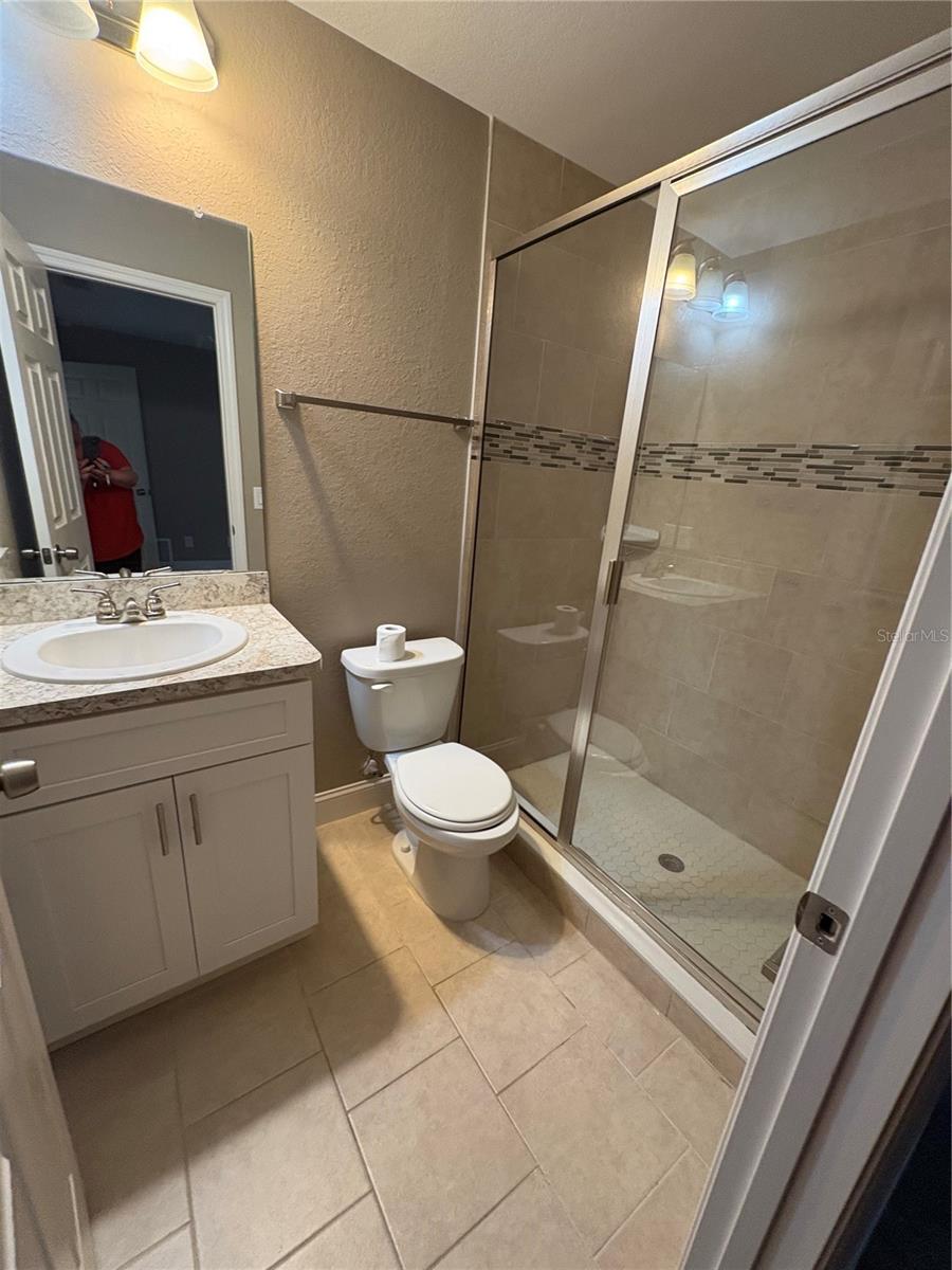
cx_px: 476
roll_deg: -4.8
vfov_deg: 102.1
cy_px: 635
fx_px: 513
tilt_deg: -17.7
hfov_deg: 85.7
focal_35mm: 14
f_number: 2.2
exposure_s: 1/60
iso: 400
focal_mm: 2.22
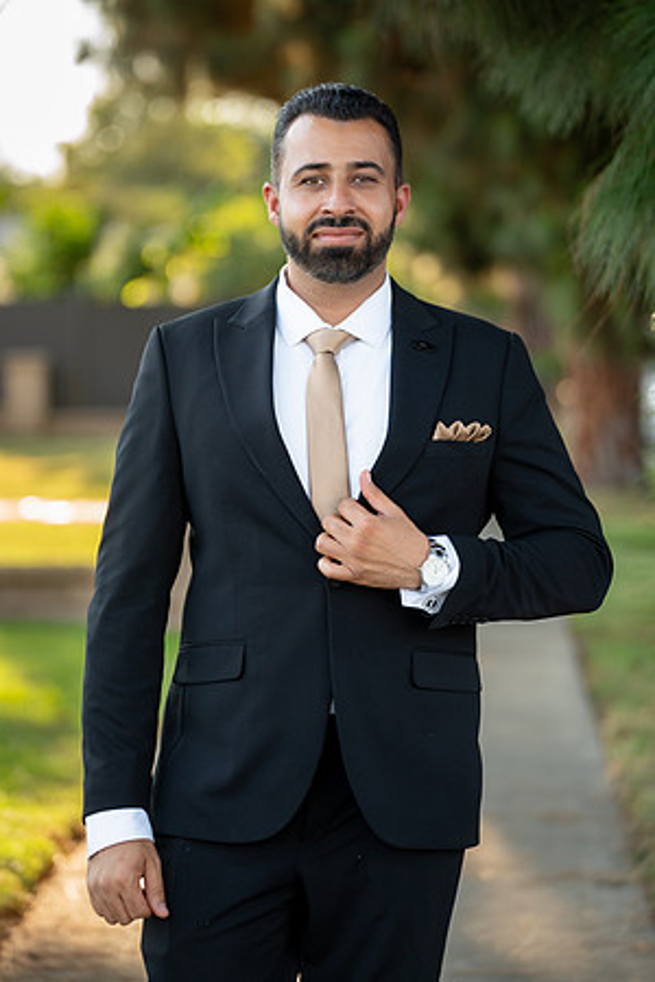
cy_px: 491
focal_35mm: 106
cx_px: 328
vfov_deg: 19.3
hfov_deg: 12.9
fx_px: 2893
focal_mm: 106
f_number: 2.8
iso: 320
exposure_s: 1/500
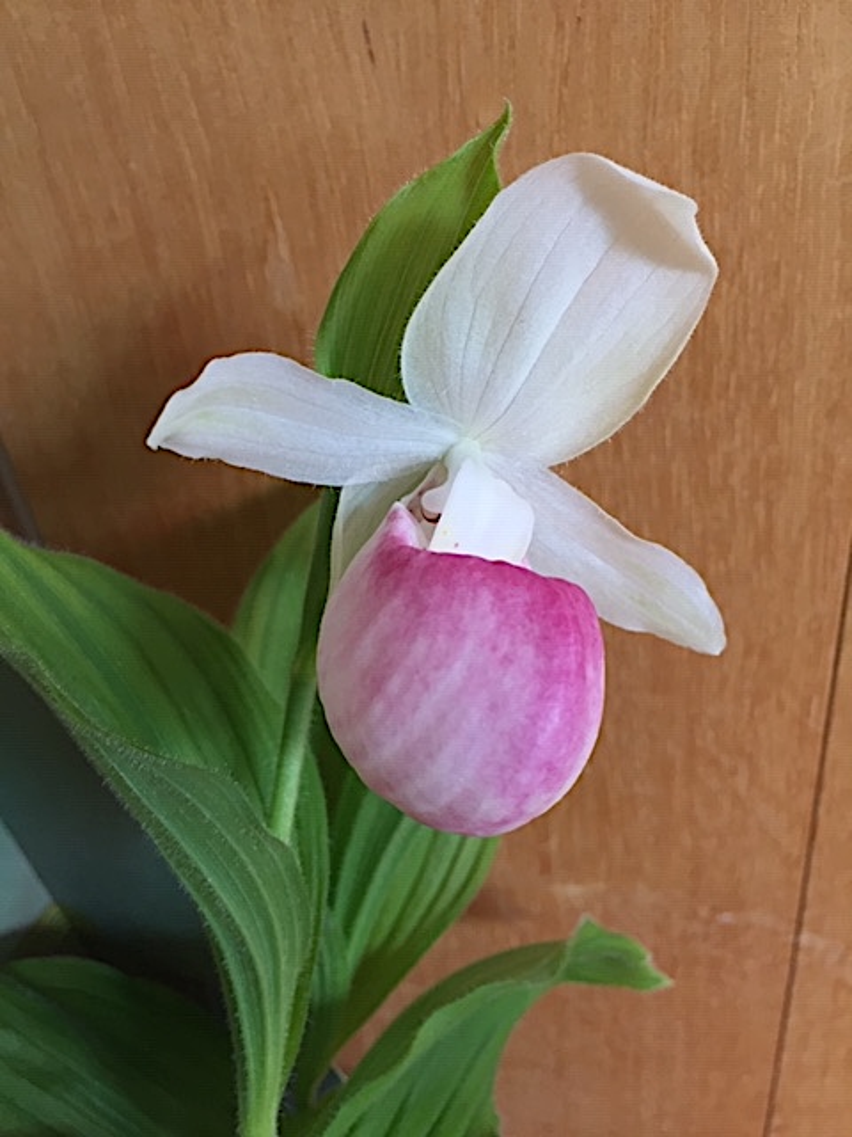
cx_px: 426
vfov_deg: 61.7
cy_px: 568
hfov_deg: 48.2
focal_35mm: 29
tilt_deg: -36.3
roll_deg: +8.7
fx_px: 952
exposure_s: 1/33
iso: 40
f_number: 2.2
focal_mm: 4.15
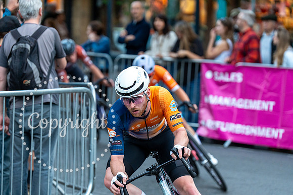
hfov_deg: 13.5
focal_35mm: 152
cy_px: 98
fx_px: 1237
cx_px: 146
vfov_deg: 9.0
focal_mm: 152
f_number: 3.5
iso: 2000
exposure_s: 1/800
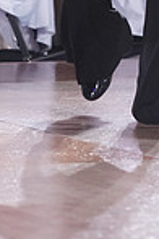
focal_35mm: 555
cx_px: 88
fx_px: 3677
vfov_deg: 3.7
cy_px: -187
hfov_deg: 2.5
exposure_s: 1/400
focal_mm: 141
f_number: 4
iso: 2500
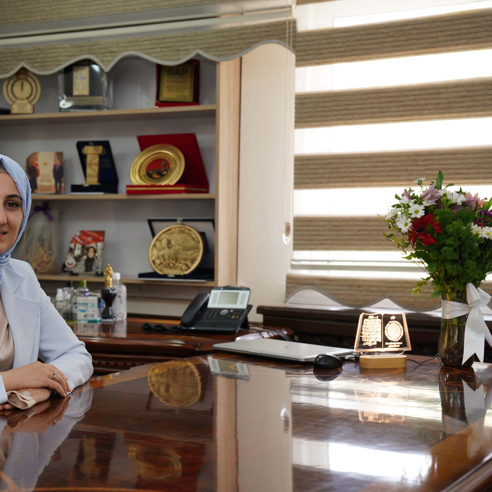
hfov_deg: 27.2
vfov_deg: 27.3
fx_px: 1013
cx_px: 173
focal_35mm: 63
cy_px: 247
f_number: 4
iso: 200
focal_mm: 49
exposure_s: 1/25
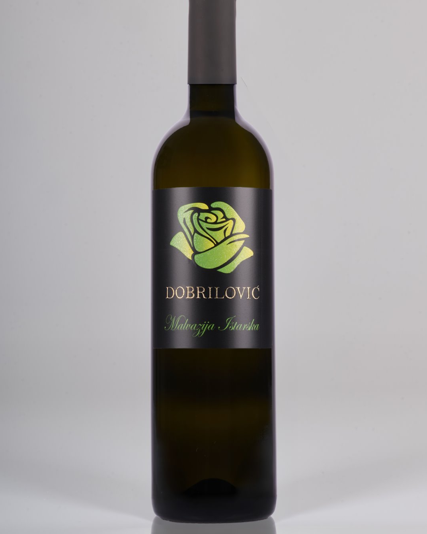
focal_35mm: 119
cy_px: 233
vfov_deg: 16.2
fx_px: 1880
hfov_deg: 13.0
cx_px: 213
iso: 64
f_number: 16
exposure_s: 1/160
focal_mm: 105
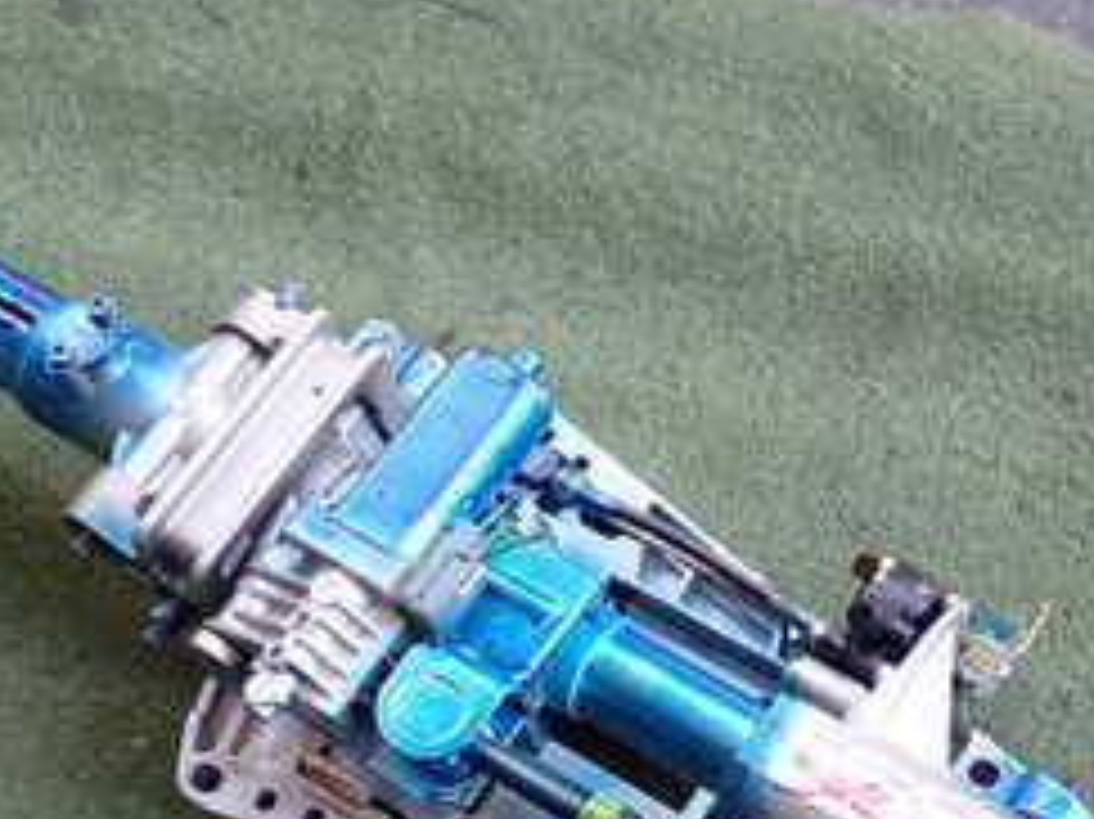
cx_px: 725
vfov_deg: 19.3
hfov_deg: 26.2
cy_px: 819
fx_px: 2338
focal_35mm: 74
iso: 200
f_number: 2.3
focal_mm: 5.4
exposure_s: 1/100
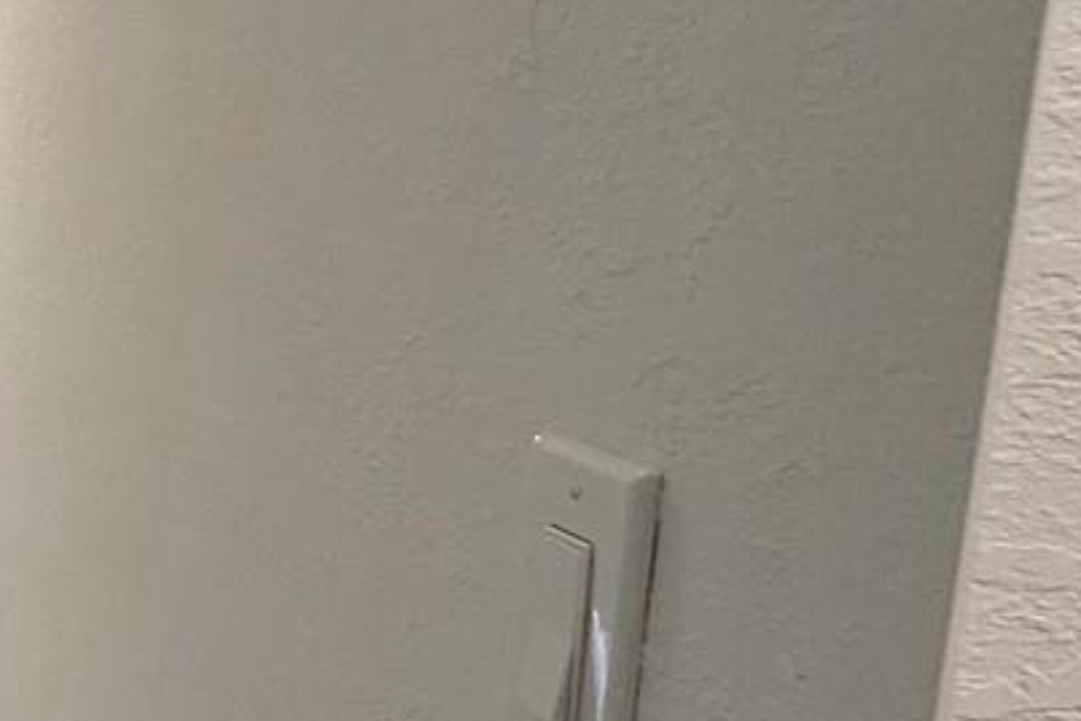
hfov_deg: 23.1
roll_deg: +1.6
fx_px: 1741
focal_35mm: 58
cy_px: 439
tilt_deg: -9.5
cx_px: -756
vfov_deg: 23.3
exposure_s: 1/120
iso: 125
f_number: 2.2
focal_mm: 2.22
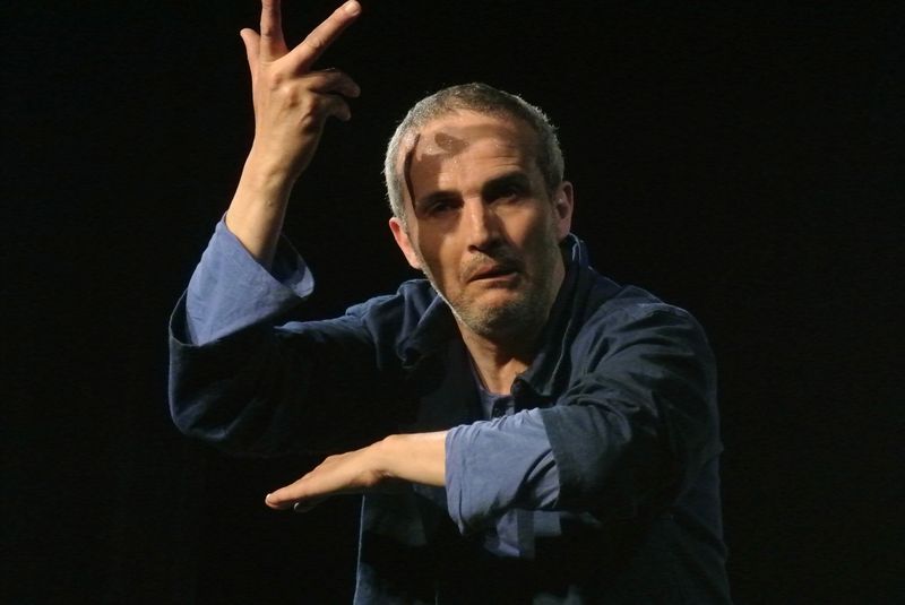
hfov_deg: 8.5
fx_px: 6089
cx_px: 452
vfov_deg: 5.7
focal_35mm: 242
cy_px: 302
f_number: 5.3
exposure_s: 1/125
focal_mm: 89.9
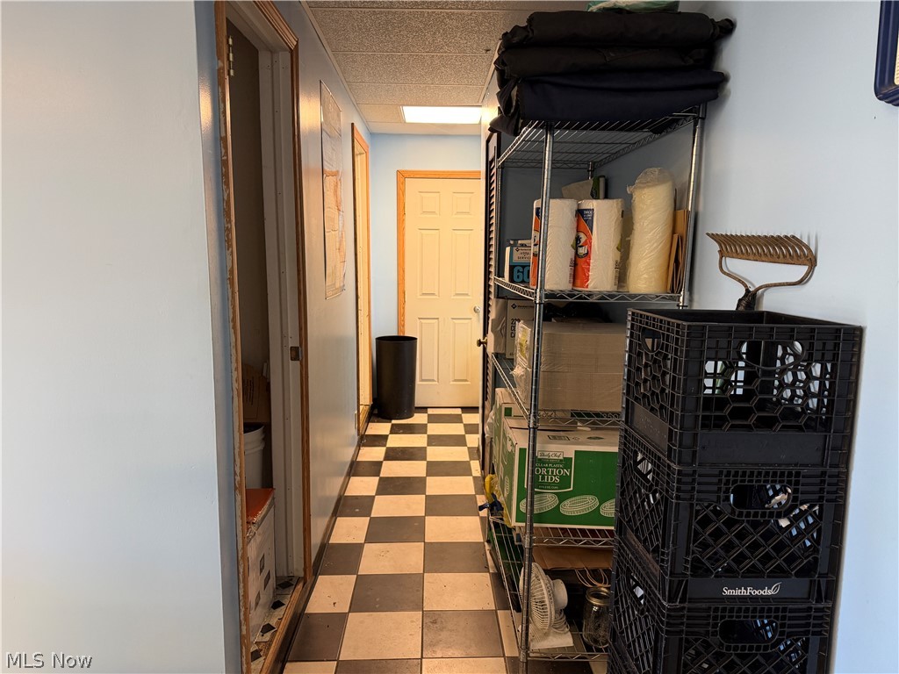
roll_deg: +0.0
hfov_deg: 71.6
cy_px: 337
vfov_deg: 56.8
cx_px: 450
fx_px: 623
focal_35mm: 24
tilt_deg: -9.8
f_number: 1.78
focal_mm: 6.76
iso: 250
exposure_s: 1/60
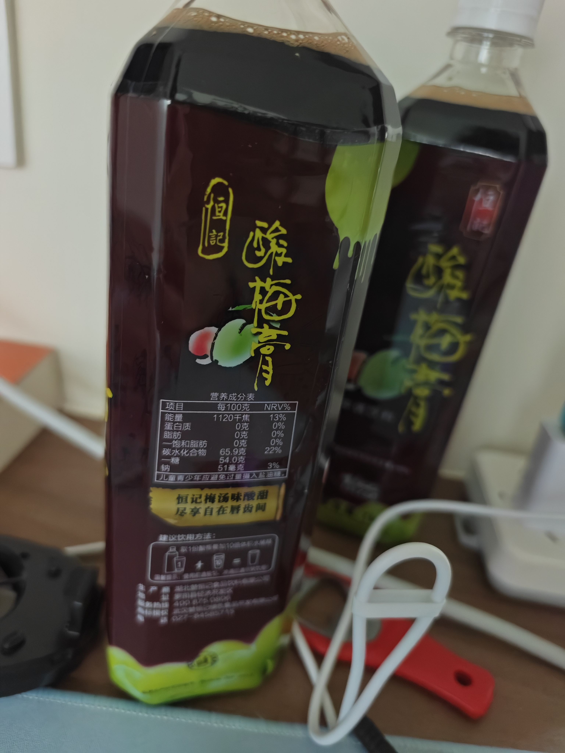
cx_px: 282
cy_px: 376
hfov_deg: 58.9
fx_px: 501
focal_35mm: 23
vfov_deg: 73.9
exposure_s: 1/100
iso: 12200
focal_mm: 6.45
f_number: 1.68
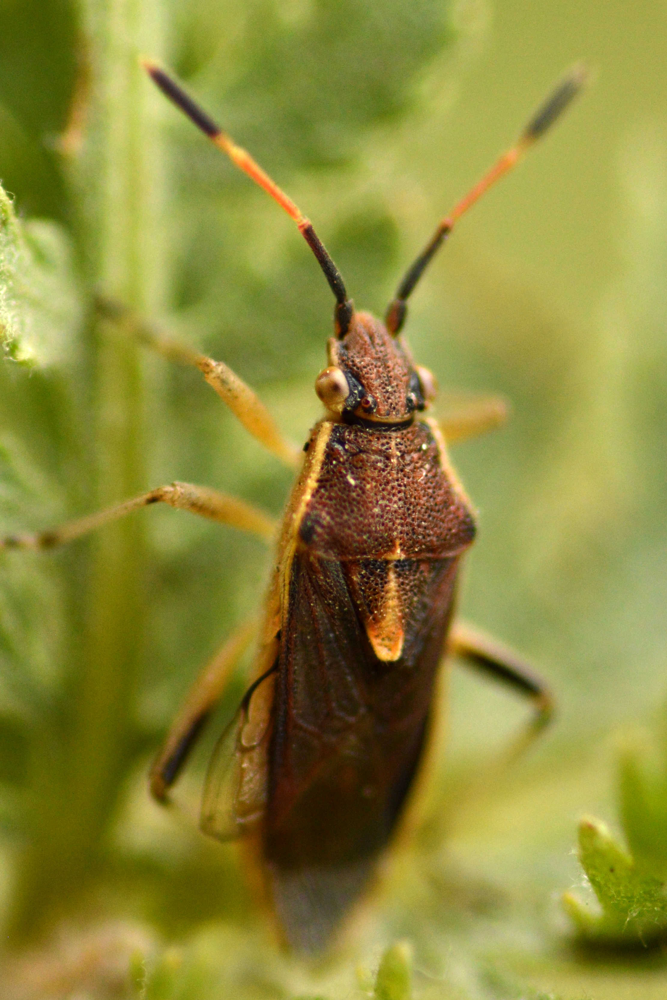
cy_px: 500
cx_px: 334
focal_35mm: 150
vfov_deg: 13.7
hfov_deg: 9.1
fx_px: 4168
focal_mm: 100
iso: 400
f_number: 7.1
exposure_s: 1/500
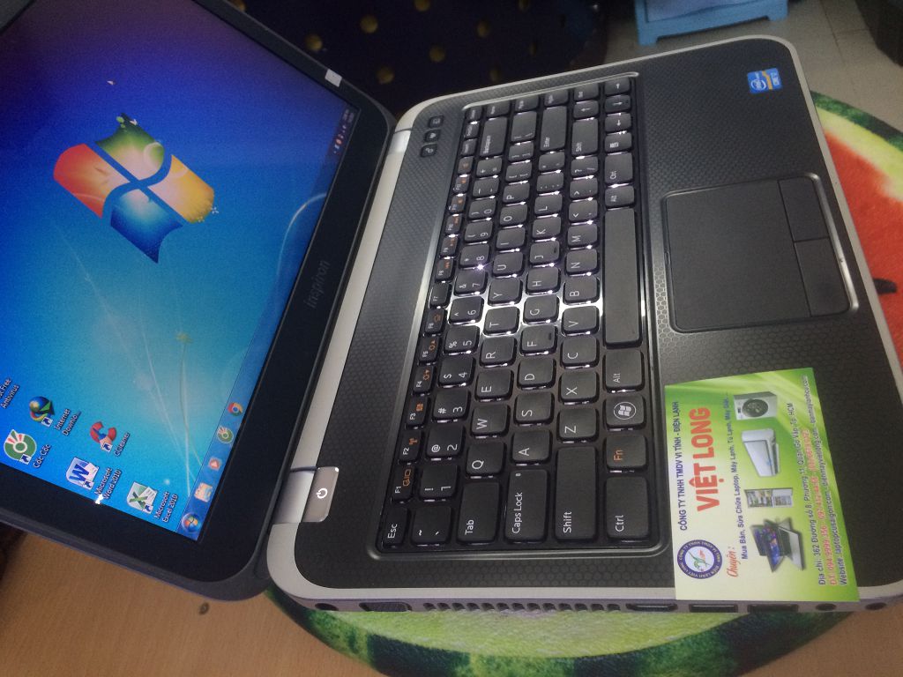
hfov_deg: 61.7
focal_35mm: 29
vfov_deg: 48.2
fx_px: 756
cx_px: 452
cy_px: 338
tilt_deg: -43.0
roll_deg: +22.2
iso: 200
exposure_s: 1/33
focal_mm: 4.15
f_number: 2.2
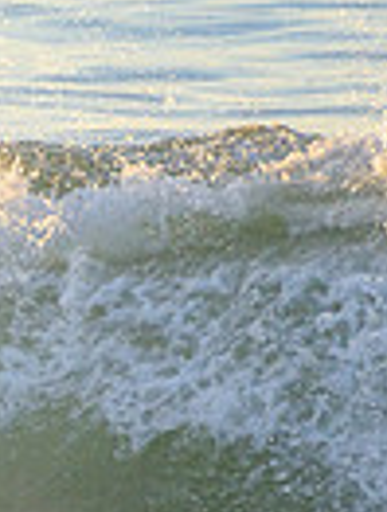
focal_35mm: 3184
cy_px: 315
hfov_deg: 0.5
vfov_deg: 0.6
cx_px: -692
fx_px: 47232
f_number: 5.6
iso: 450
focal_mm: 500
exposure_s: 1/1250
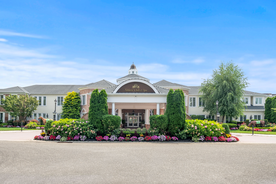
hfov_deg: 96.7
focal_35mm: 16
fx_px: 123
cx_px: 138
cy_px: 92
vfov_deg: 73.7
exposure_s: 1/60
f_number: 13
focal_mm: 16
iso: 320
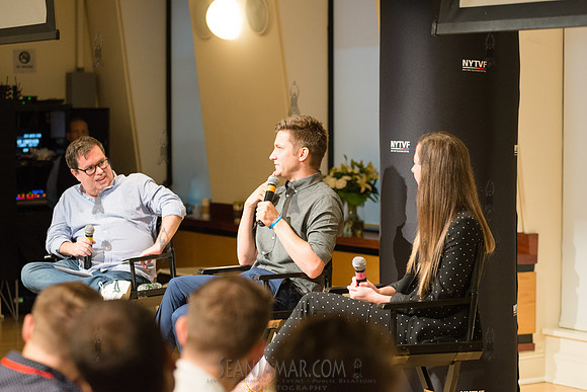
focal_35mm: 100
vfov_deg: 13.7
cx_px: 294
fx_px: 1631
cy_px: 196
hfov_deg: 20.4
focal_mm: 100
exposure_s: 1/125
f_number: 4
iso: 2500
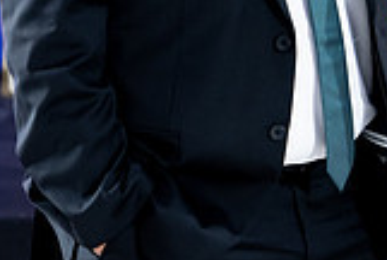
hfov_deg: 8.0
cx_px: 298
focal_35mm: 256
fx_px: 2757
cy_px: -57
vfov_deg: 5.4
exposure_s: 1/125
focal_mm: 70
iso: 2500
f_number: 2.8
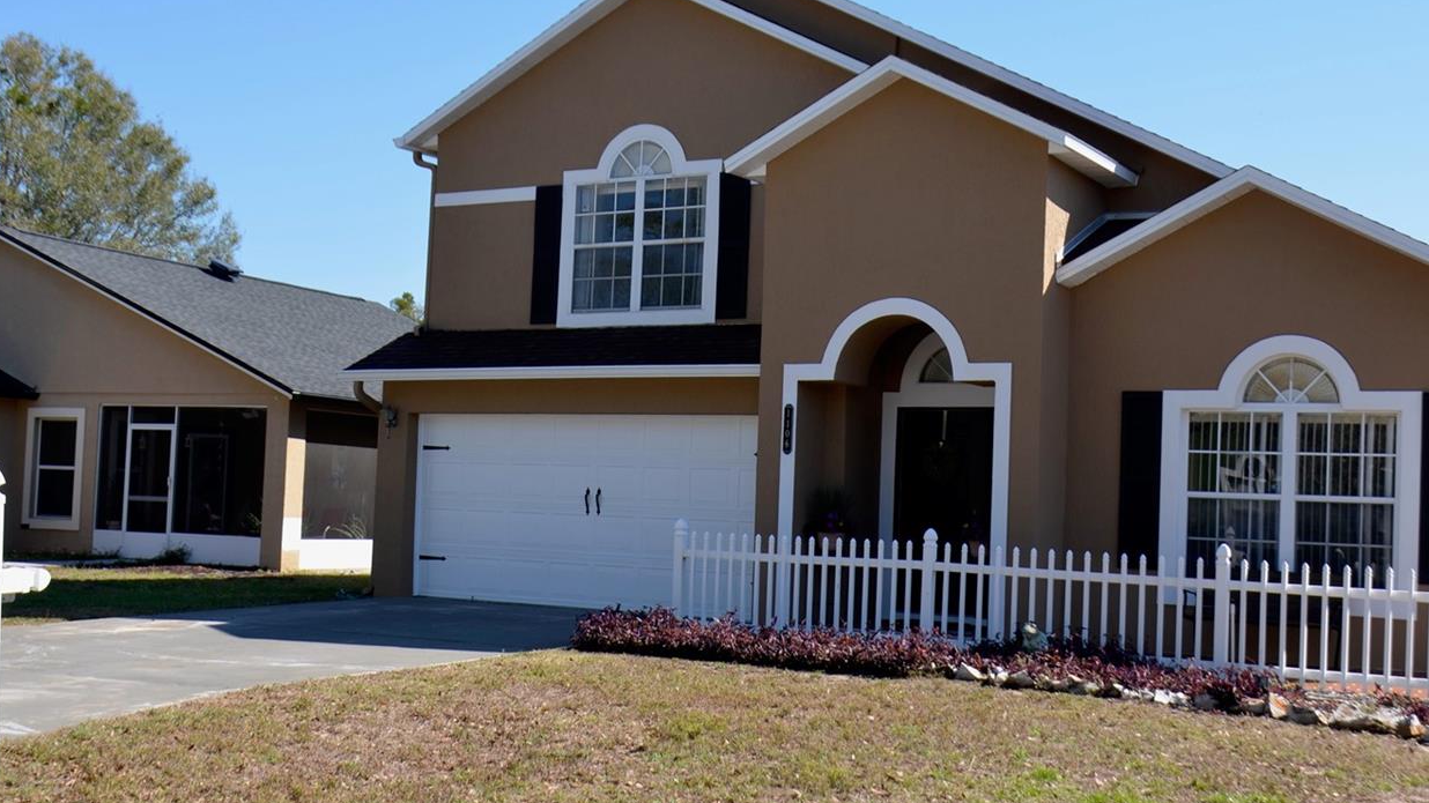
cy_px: 358
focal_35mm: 47
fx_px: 1768
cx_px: 726
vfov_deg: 25.6
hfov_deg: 44.0
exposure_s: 1/250
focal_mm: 23
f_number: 7.1
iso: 100
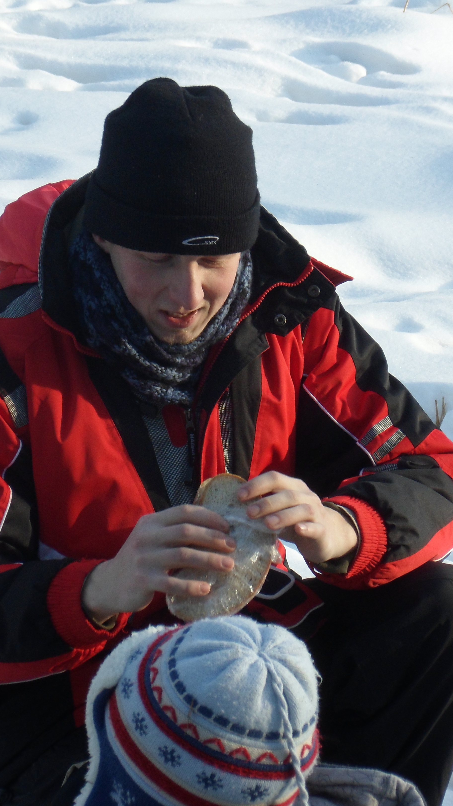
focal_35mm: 236
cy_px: 404
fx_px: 5041
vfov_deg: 9.1
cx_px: 190
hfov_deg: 5.1
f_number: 5.5
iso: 100
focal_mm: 28.7
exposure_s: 1/180
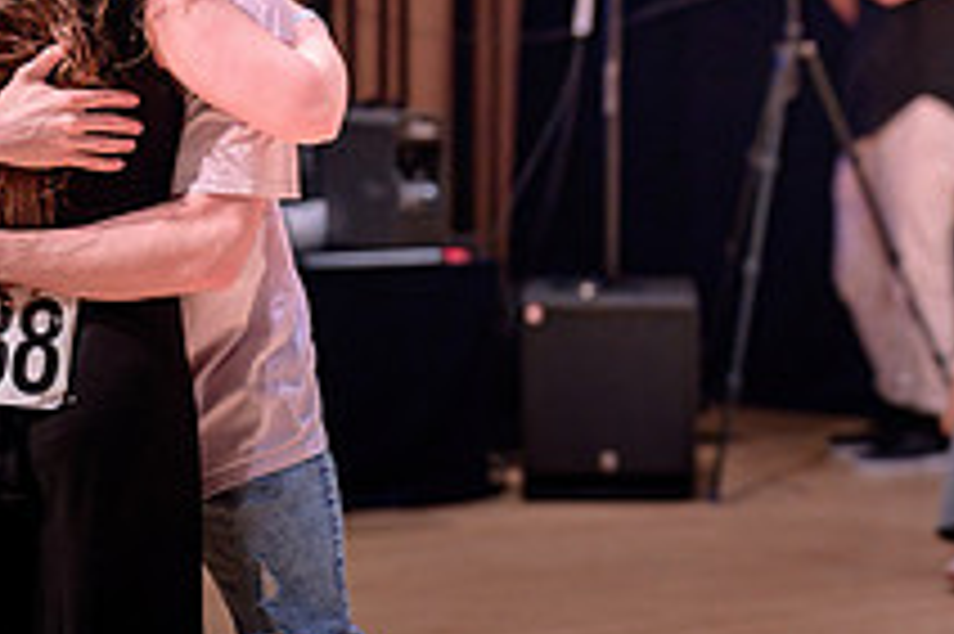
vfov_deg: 8.8
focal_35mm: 155
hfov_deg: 13.0
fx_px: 4104
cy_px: 337
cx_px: 1005
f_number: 1.2
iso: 1250
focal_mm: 50
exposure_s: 1/250
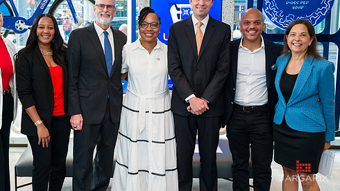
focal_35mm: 47
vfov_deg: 25.4
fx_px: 424
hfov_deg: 43.3
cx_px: 124
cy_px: 68
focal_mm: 33.5
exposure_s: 1/200
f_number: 3.5
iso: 400
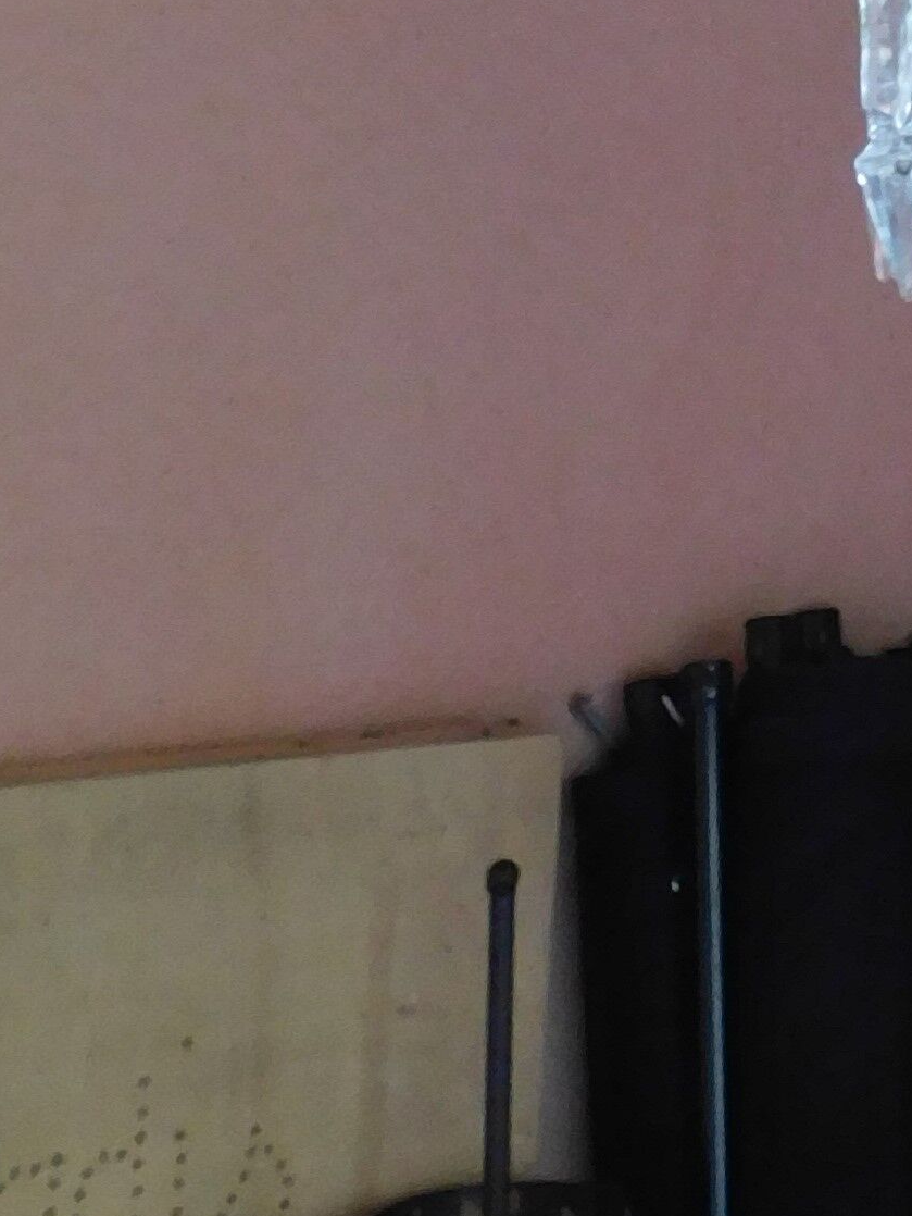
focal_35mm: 103
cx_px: 1666
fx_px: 3617
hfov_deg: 13.0
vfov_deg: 17.0
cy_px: -673
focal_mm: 4.5
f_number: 3.1
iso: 280
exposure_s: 1/30
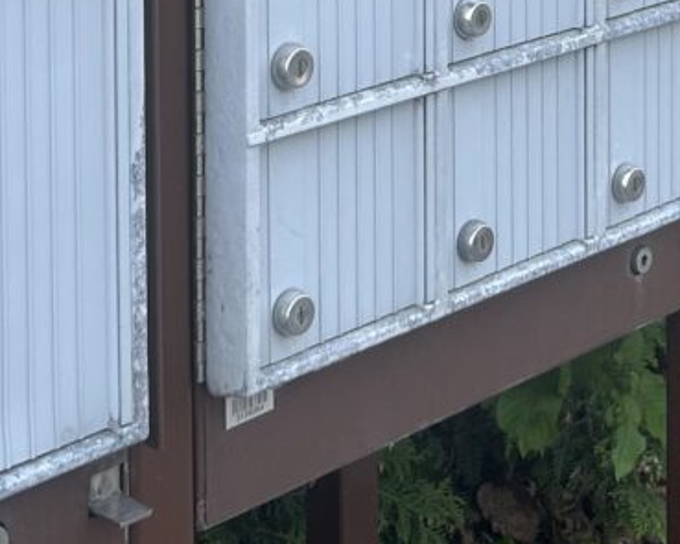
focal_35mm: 110
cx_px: 442
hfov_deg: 17.4
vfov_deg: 13.1
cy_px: -306
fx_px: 2213
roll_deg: +1.9
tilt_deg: -3.5
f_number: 1.5
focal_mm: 5.7
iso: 50
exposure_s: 1/1183
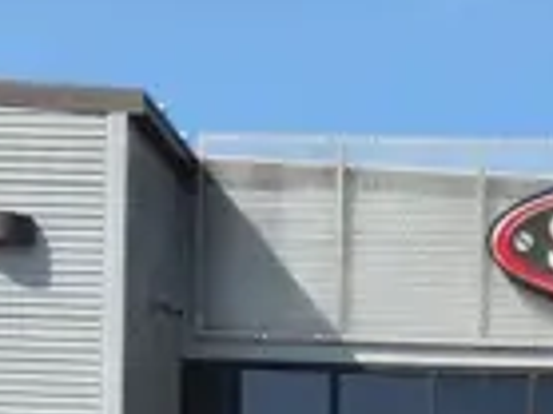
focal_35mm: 106
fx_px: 1692
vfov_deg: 12.5
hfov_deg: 18.3
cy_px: 784
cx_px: 493
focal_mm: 6.4
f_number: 1.8
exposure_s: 1/794
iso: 12
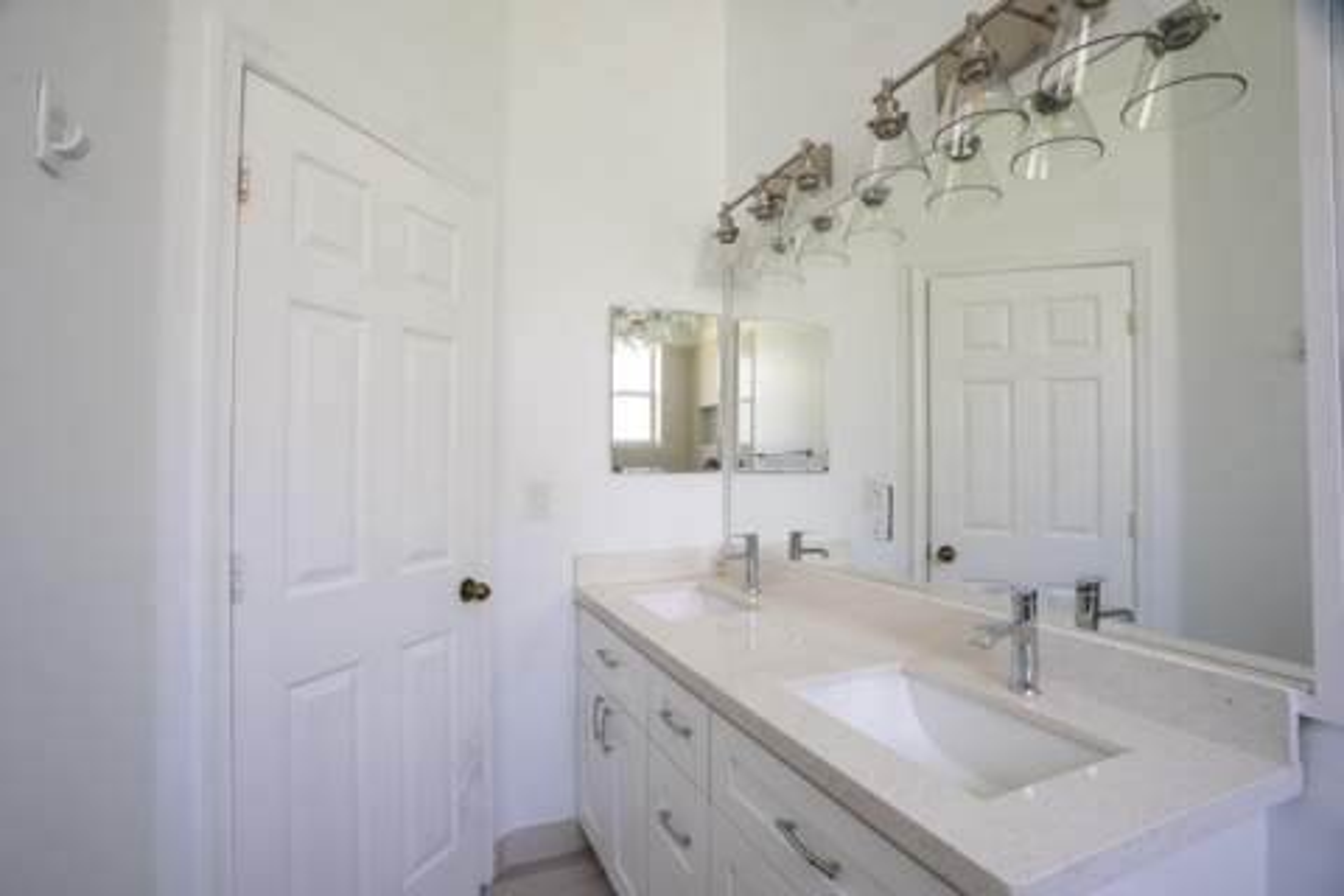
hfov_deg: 96.7
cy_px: 448
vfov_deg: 73.7
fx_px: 597
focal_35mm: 16
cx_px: 672
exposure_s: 1/5
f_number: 8
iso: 100
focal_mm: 16
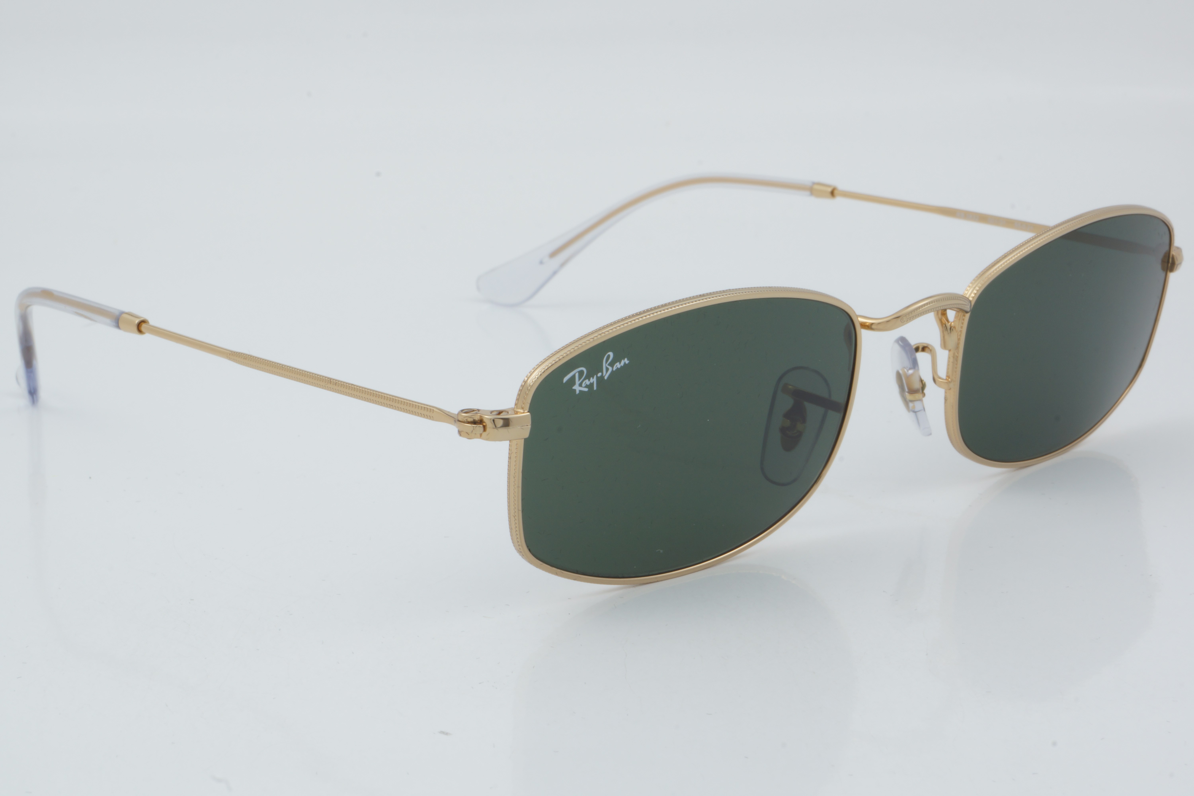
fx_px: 2736
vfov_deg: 16.6
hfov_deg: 24.6
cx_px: 597
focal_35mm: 82
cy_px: 398
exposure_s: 1/4
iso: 100
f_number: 29
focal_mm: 55
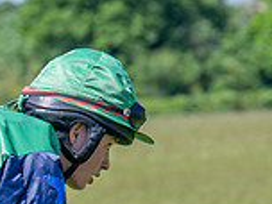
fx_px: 5162
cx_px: 15
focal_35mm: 657
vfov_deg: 2.3
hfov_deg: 3.0
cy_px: 299
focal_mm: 87
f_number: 4
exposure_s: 1/1250
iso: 200
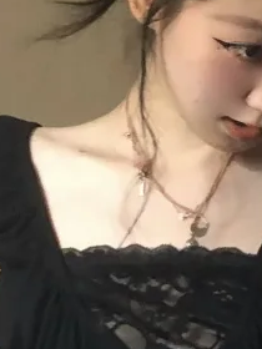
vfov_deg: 13.4
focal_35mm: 144
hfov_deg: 10.2
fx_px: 1453
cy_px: 391
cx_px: 266
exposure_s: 1/4
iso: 125
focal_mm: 3.99
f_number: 1.8
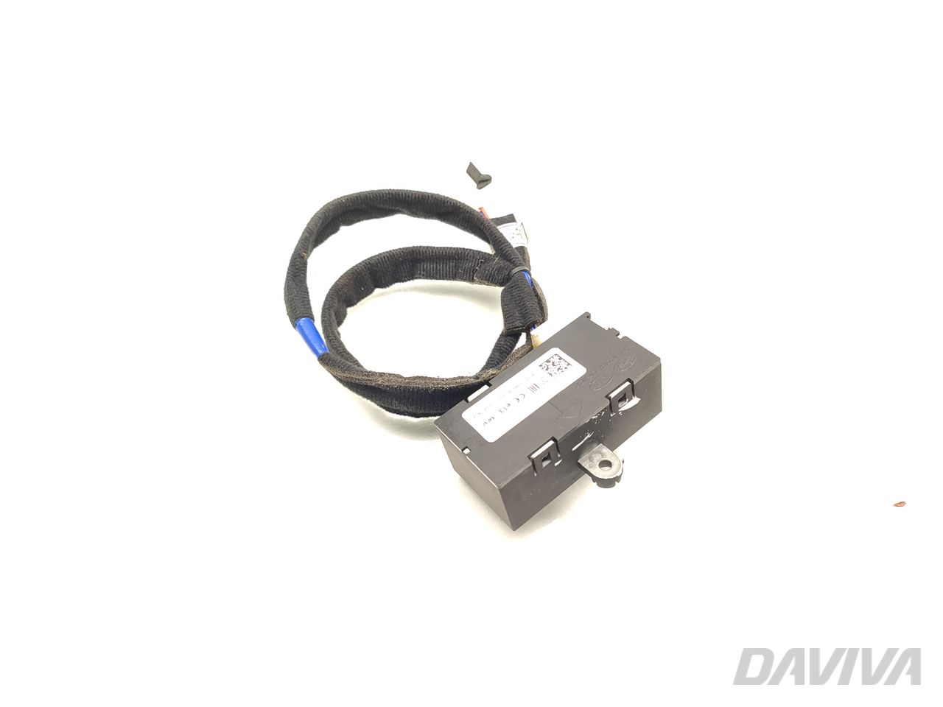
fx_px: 654
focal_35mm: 24
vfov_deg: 56.8
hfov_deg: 71.6
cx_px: 472
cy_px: 354
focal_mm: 5.89
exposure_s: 1/80
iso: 200
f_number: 1.89
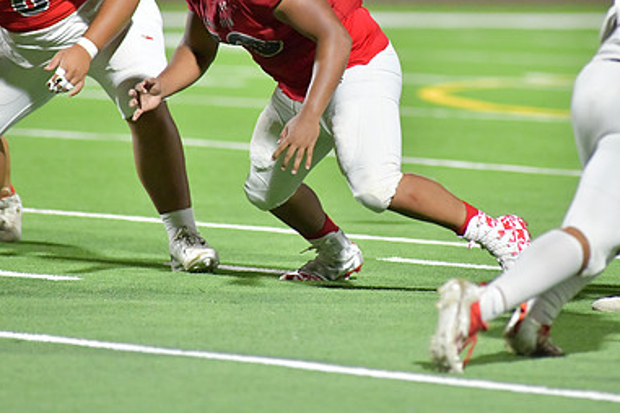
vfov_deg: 3.0
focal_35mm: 457
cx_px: 332
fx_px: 7870
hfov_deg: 4.5
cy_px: 108
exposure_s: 1/1250
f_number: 4
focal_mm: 300
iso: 11400
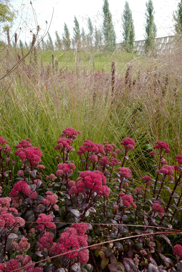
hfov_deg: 46.4
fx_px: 212
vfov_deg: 65.5
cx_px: 91
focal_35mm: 28
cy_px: 136
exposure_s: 1/100
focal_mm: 28
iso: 400
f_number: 16
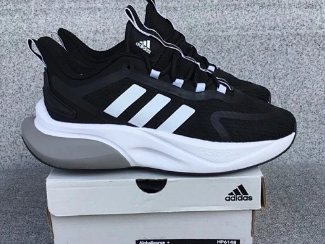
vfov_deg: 35.9
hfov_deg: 46.8
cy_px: 138
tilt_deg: -19.9
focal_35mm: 40
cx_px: 160
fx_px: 376
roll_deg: +2.2
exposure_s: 1/429
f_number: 2.4
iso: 25
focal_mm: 3.3
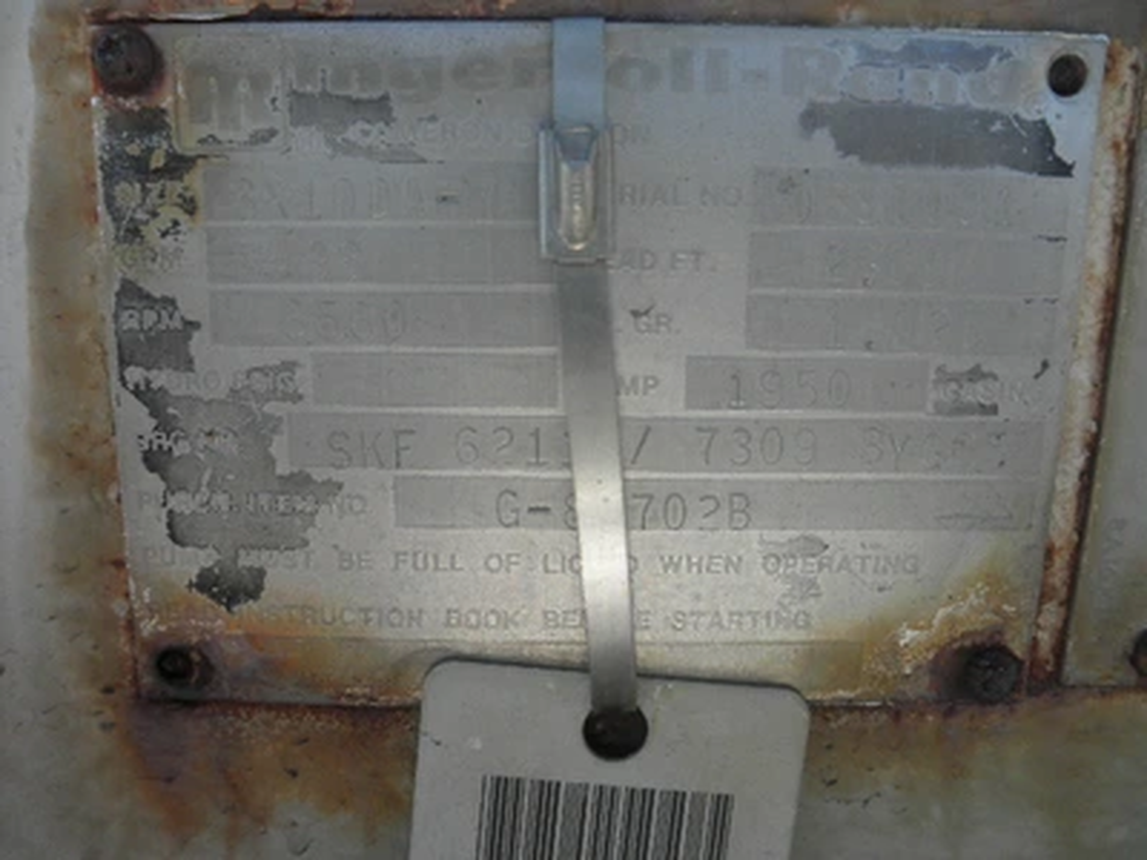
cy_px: 430
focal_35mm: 28
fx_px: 928
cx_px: 574
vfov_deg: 49.7
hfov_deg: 63.4
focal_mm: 5
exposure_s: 1/250
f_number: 3
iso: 64
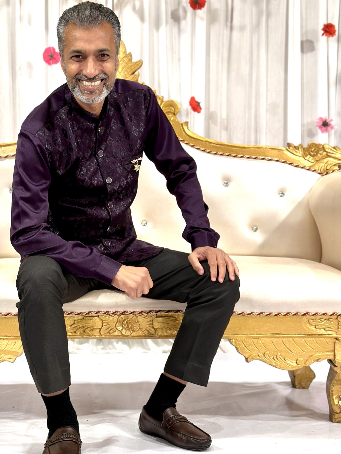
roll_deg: -0.1
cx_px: 105
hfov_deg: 21.8
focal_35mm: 67
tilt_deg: -4.2
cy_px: 262
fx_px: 880
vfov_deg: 28.9
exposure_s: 1/138
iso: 64
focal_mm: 6.86
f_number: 1.78
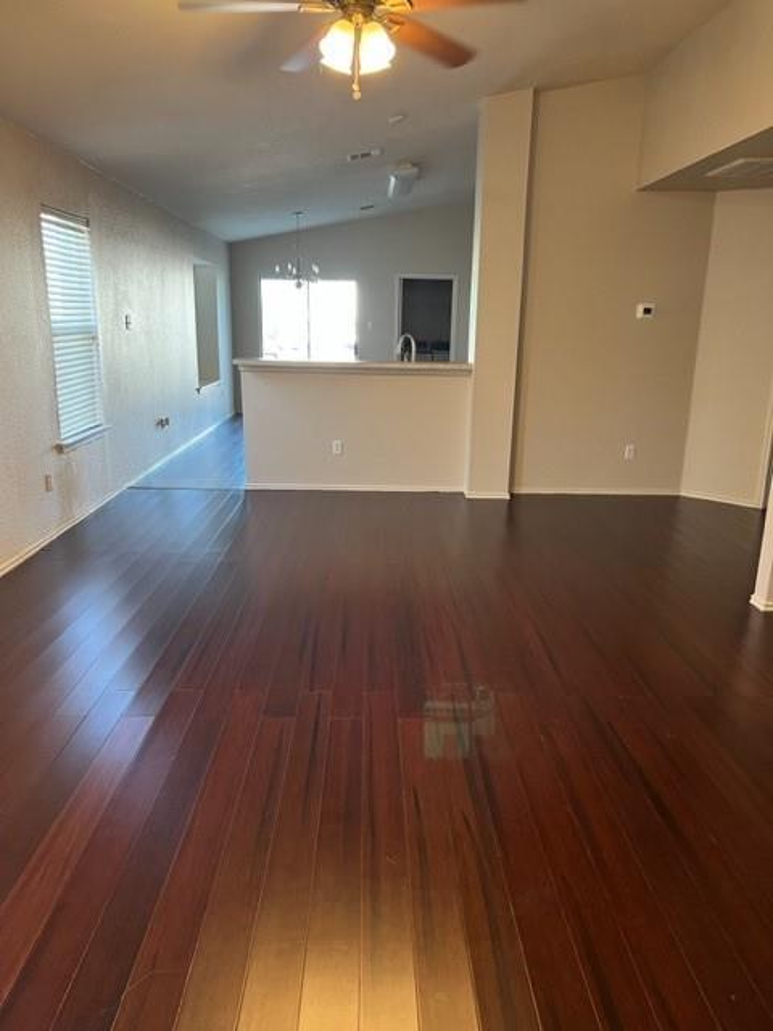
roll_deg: -1.1
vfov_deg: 67.3
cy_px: 516
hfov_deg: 53.1
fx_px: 774
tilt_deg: -14.7
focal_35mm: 26
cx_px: 386
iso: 160
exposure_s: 1/60
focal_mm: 5.7
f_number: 1.5
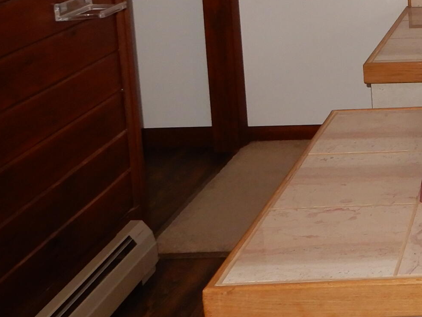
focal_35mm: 73
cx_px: 565
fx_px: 890
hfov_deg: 23.3
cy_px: -21
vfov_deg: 19.4
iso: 200
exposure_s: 1/30
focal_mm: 4.3
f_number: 3.4
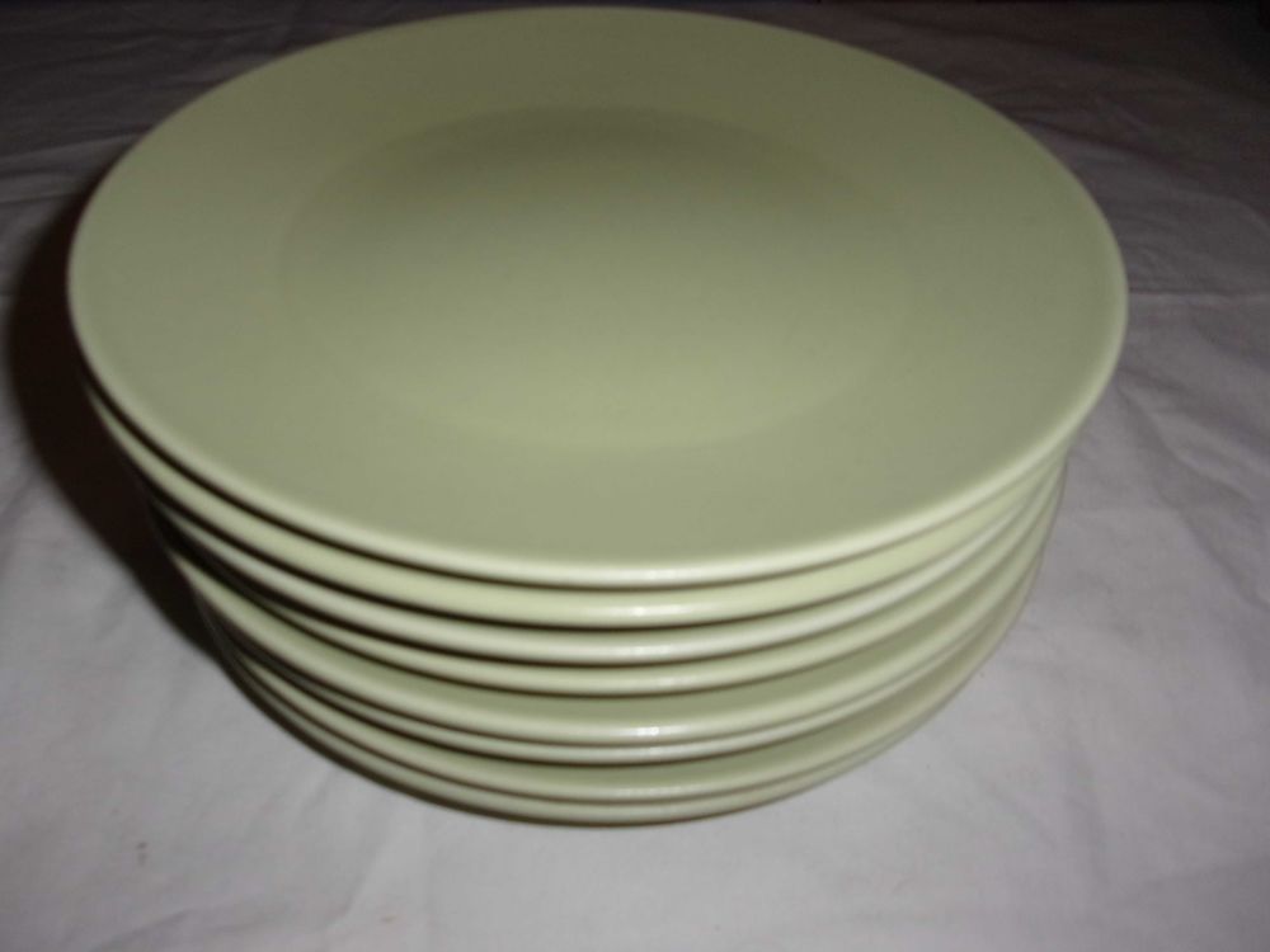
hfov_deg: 63.4
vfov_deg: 49.7
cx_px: 635
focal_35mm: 28
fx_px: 1027
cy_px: 476
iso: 100
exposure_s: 1/34
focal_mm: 5.1
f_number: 3.9
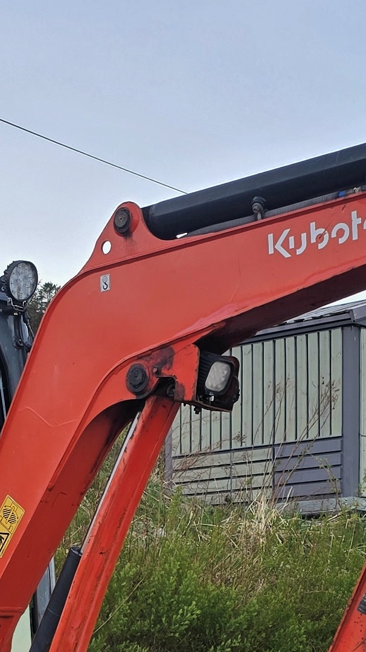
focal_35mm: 93
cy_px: 627
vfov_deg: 22.2
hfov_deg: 12.9
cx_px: 27
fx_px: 1605
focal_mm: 6.3
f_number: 1.7
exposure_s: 1/180
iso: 25
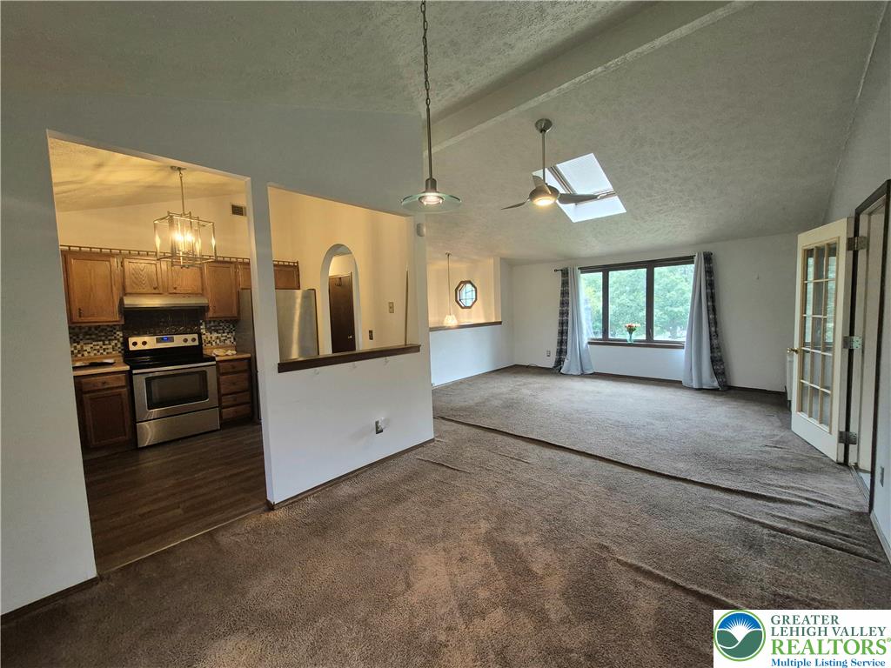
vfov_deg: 89.9
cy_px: 334
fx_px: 335
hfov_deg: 106.2
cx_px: 446
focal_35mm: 13
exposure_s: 1/60.2
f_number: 2.2
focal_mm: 1.74
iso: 320
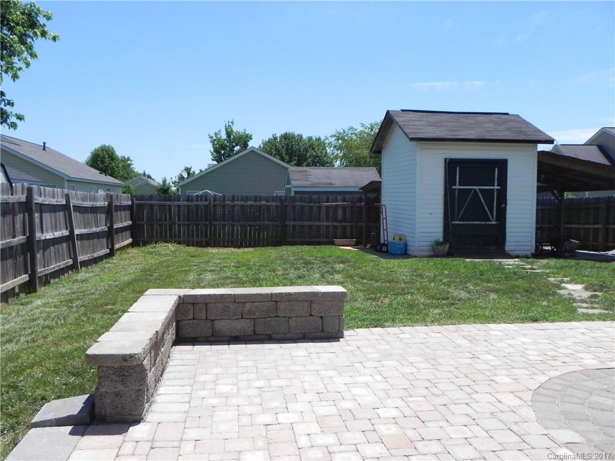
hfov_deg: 61.7
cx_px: 308
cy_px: 230
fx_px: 515
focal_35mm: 29
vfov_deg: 48.2
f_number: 4
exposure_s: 1/1149
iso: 160
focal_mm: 5.2
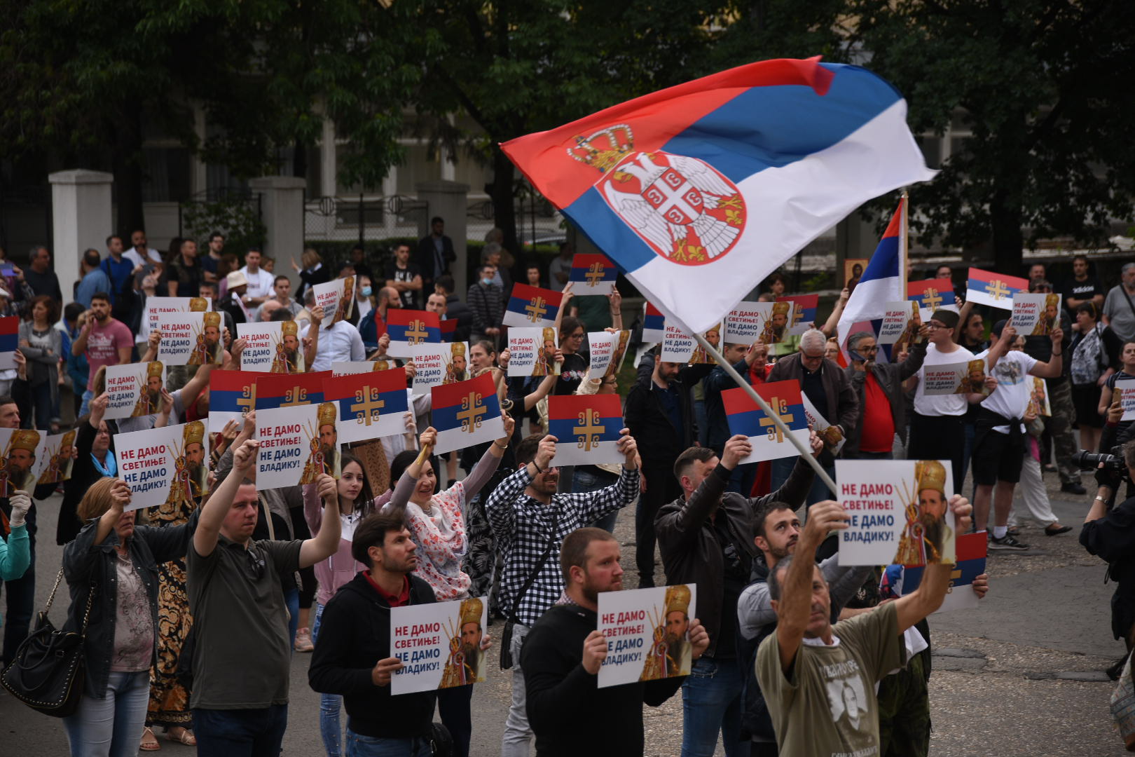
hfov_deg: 21.5
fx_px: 2995
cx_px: 568
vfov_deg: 14.4
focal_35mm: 95
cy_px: 378
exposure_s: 1/250
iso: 320
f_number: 4
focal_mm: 95
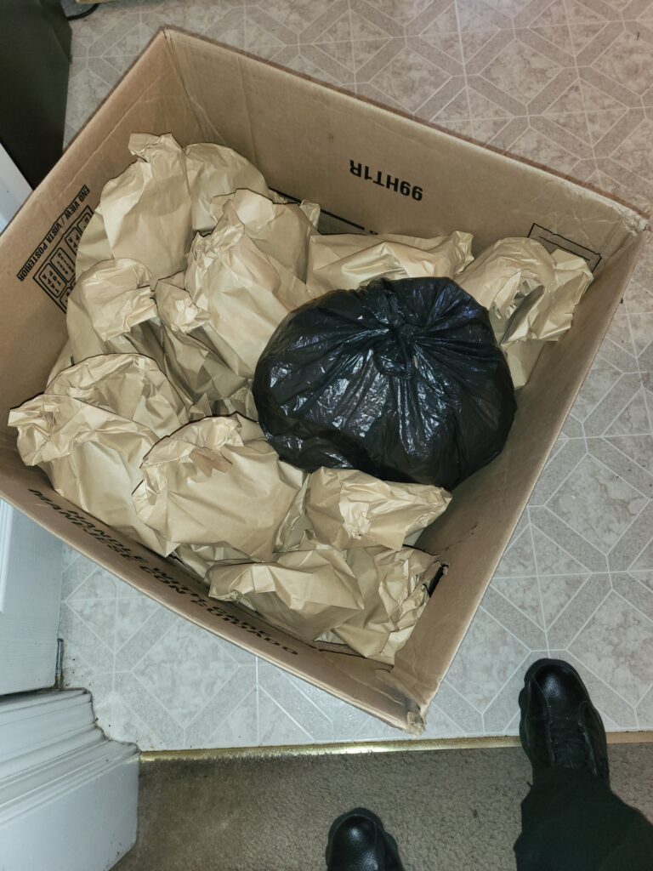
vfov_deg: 67.3
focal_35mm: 26
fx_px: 654
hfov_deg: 53.1
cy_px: 436
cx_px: 326
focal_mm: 4.25
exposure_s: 1/24
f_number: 1.8
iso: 100
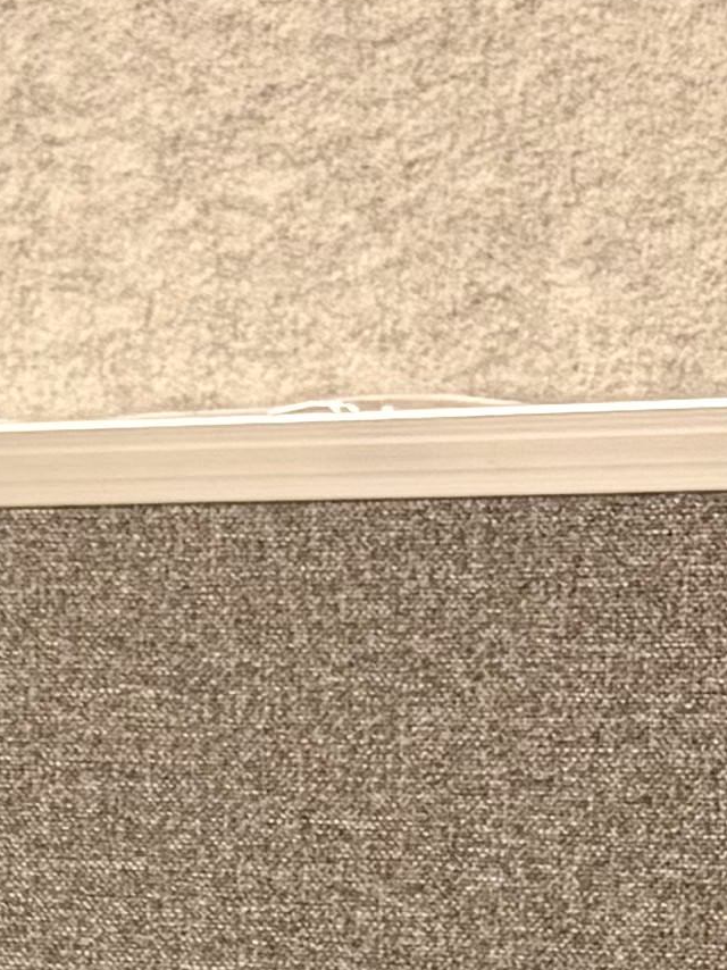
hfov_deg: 7.9
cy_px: 2048
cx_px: -971
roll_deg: -0.5
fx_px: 4875
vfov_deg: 10.3
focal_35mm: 174
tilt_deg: -14.8
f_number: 1.6
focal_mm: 5.96
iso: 160
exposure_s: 1/50
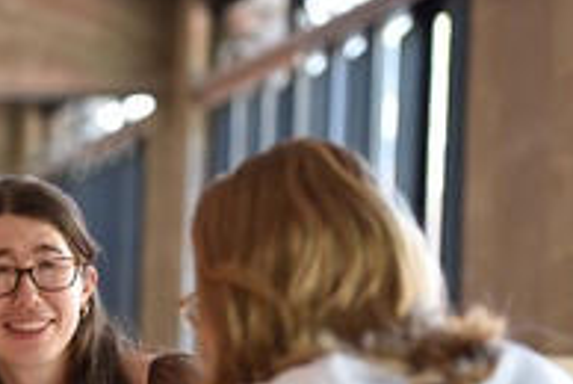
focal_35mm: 190
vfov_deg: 7.2
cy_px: 343
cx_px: 30
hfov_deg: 10.7
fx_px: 3029
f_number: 3.2
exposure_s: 1/125
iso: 800
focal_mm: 90
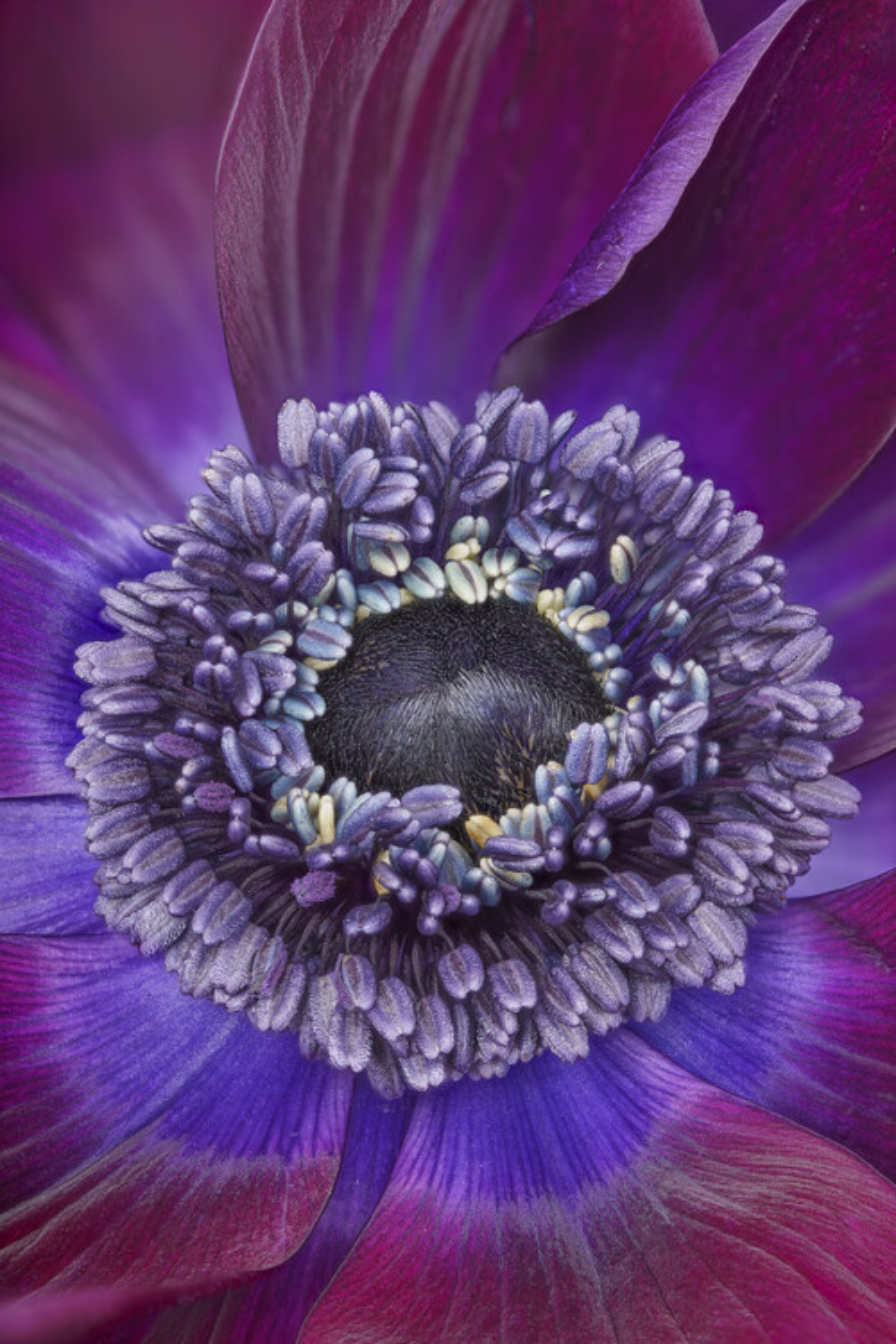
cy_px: 672
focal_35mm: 150
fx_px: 5600
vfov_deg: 13.7
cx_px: 448
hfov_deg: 9.1
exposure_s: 1/200
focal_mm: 150
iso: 100
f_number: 4.5
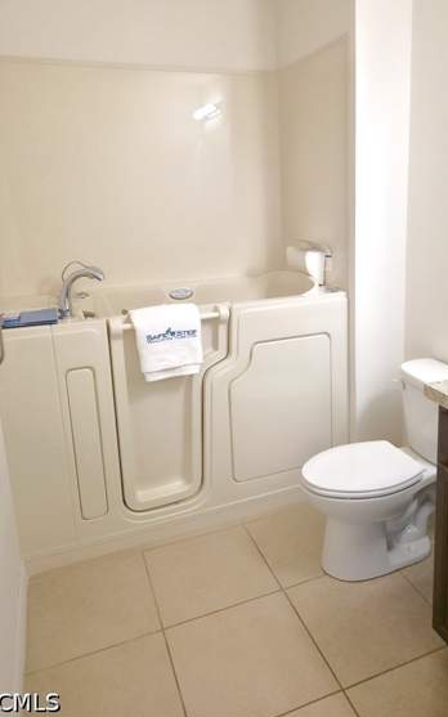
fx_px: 547
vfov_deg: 66.2
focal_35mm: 28
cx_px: 268
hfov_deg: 44.3
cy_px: 309
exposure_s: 1/120
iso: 320
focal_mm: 6.3
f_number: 1.7
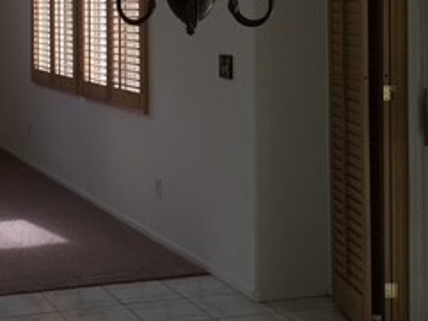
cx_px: 44
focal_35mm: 77
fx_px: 953
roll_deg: +0.0
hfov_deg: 24.6
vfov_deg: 18.8
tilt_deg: -1.4
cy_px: 32
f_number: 2.2
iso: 40
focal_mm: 4.15
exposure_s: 1/120
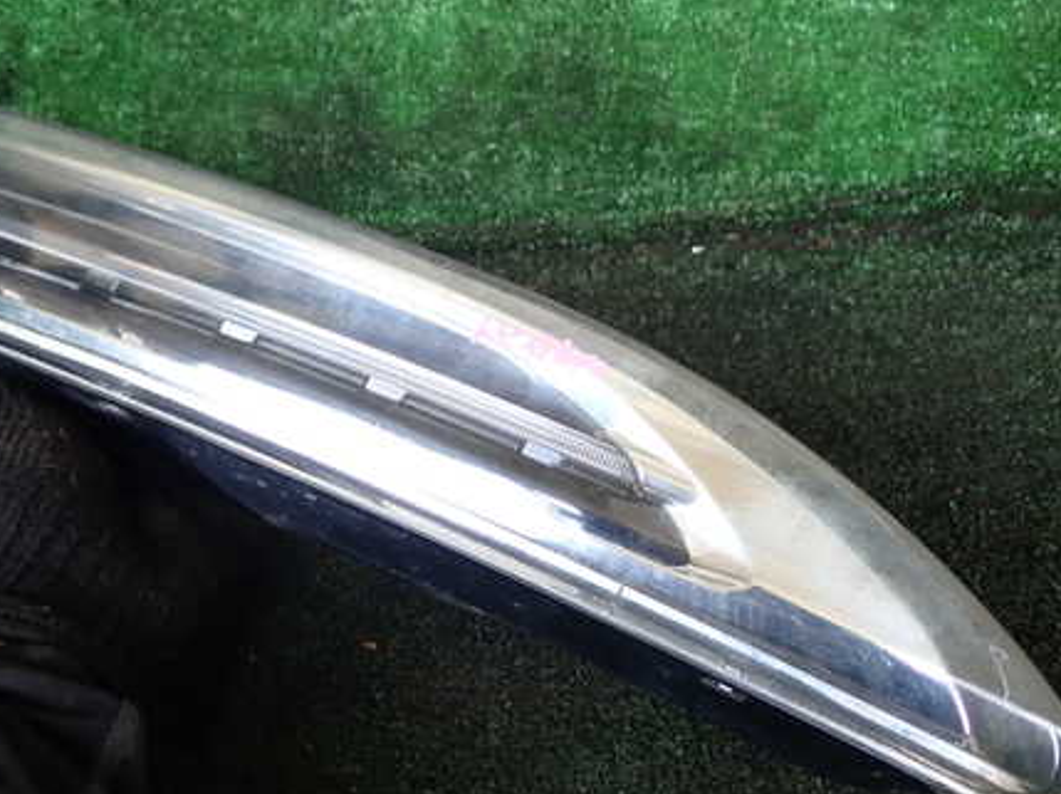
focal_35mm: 42
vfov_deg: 34.2
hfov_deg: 44.4
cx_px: 386
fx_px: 1286
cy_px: 331
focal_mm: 5.4
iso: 125
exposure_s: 1/60
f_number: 2.3
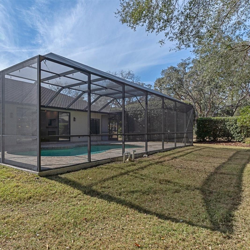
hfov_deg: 65.7
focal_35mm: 23
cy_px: 125
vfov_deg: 67.3
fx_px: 188
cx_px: 86
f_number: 8
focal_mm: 12
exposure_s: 1/400
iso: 320
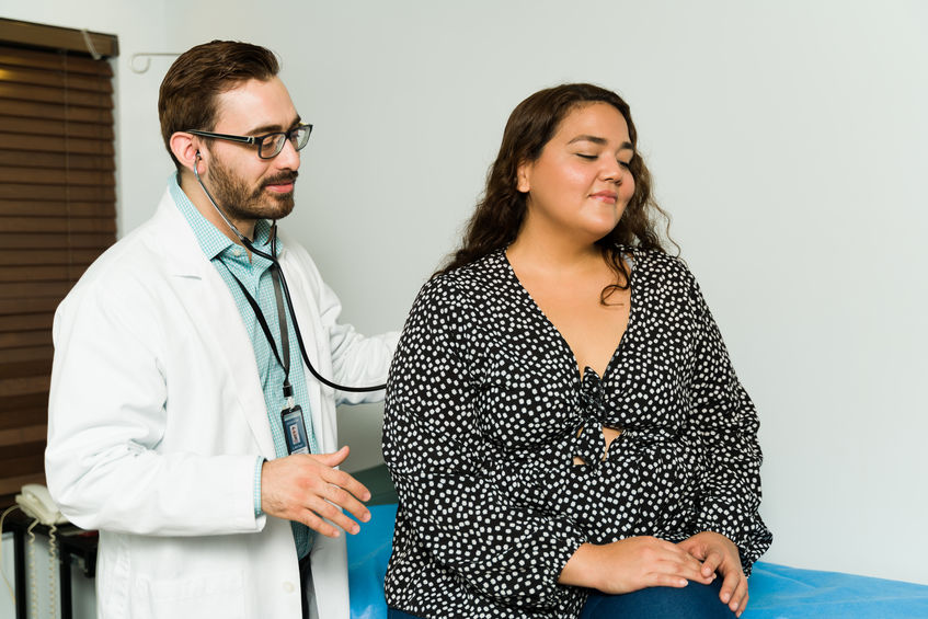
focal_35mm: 42
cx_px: 464
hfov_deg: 46.4
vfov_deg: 31.9
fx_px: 1083
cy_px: 310
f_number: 2.8
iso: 100
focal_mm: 42
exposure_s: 1/160
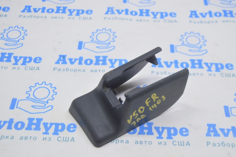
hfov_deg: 35.1
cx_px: 118
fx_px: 373
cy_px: 78
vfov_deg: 23.7
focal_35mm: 57
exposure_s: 1/20
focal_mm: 38
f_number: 5.6
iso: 400
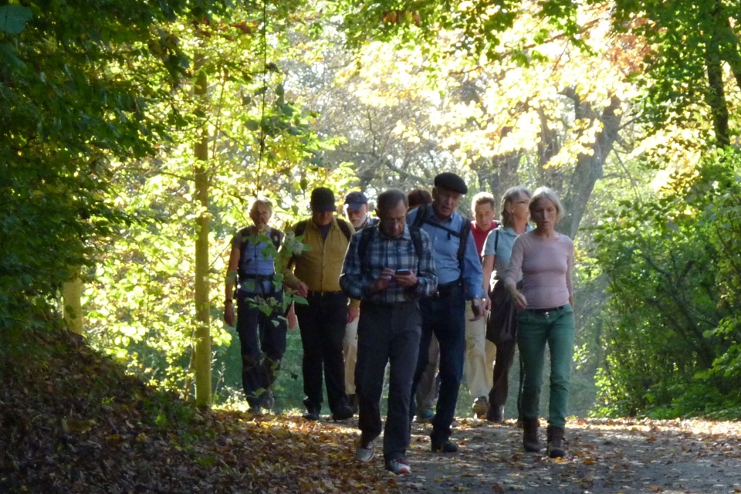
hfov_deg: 9.1
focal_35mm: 225
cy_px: 227
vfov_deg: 6.1
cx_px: 352
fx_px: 4631
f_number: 4.5
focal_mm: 27.8
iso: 400
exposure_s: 1/200
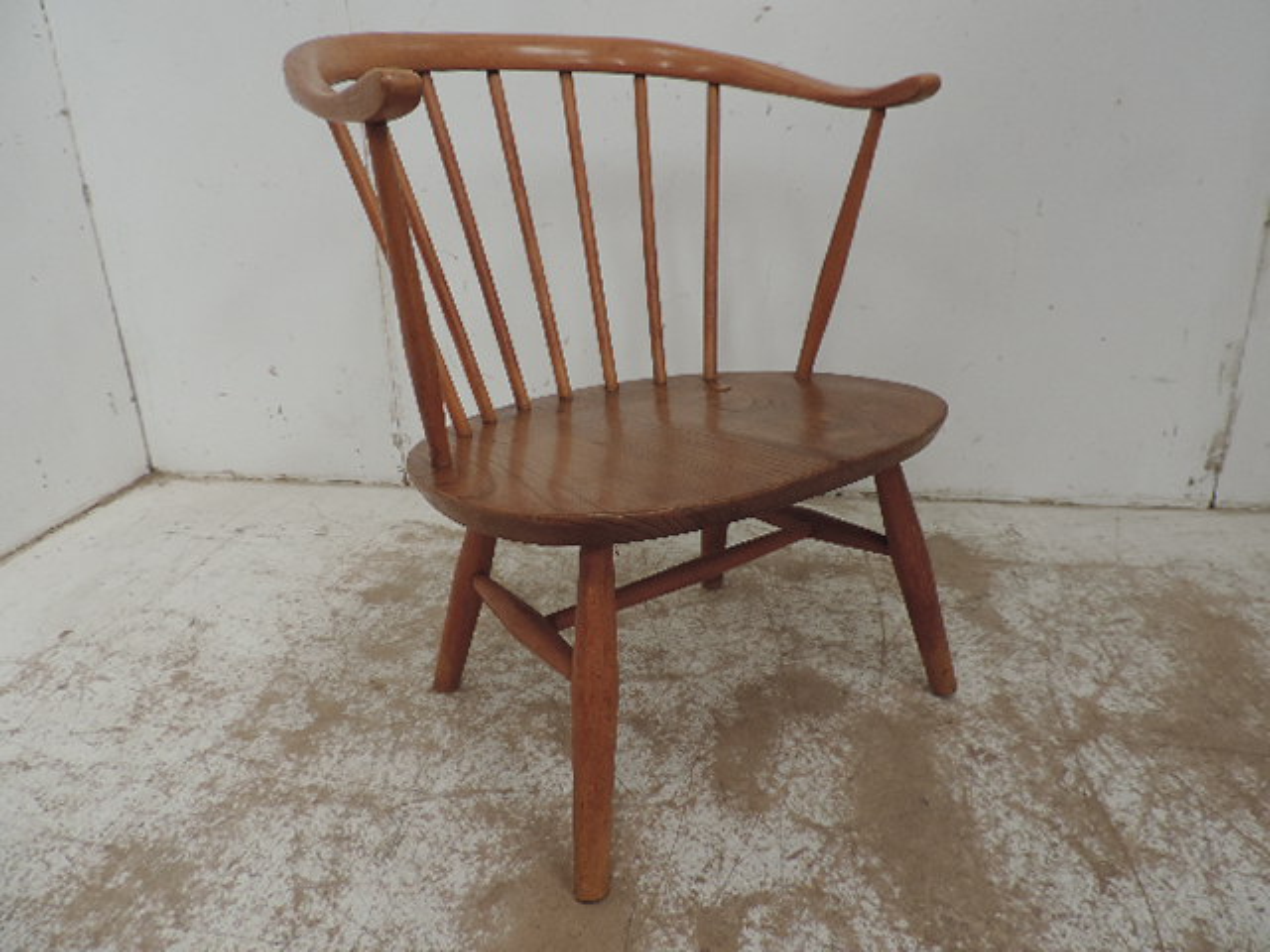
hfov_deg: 71.6
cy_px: 476
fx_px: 881
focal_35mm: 24
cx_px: 635
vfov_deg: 56.8
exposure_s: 1/30
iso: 160
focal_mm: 4.3
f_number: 3
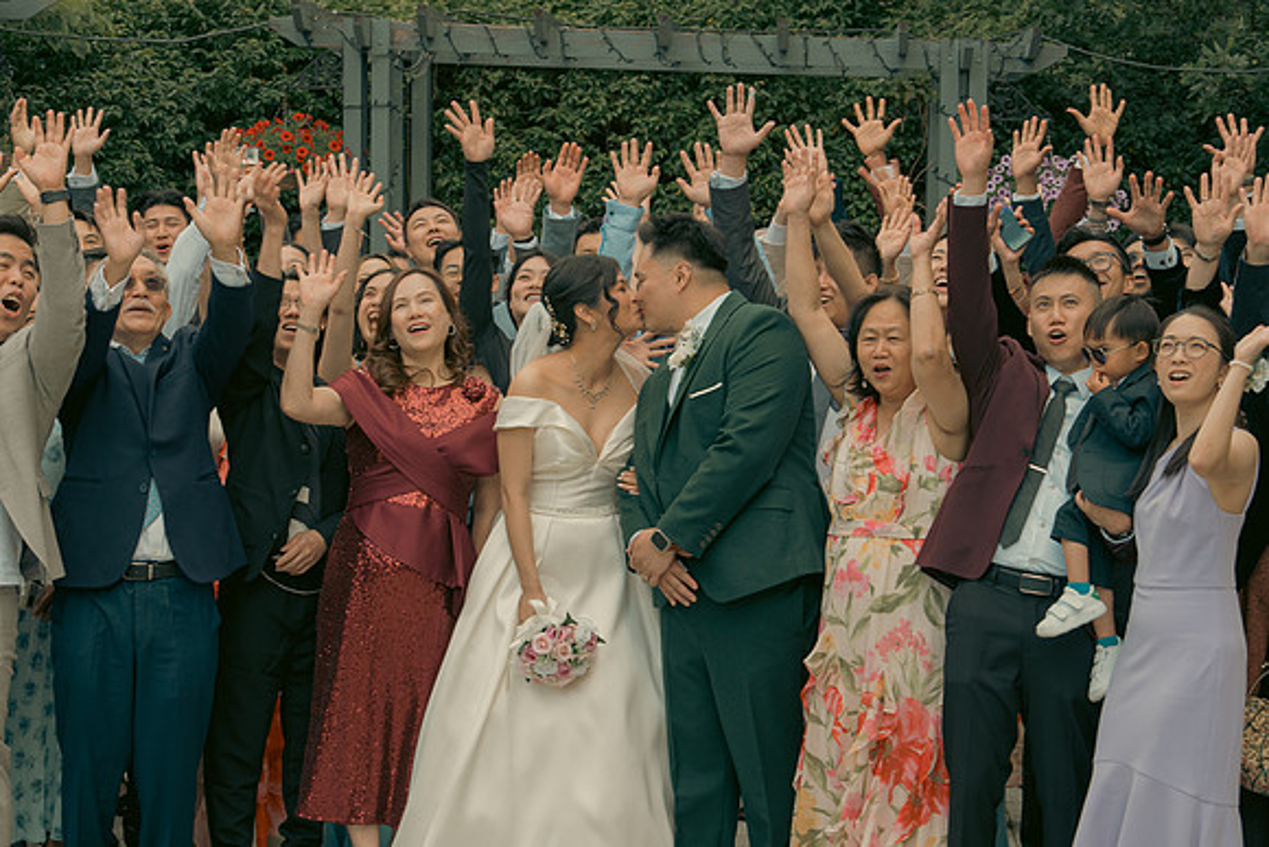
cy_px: 424
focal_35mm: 85
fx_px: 2997
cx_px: 634
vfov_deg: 16.1
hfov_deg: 23.9
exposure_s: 1/160
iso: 125
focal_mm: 57
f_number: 5.6
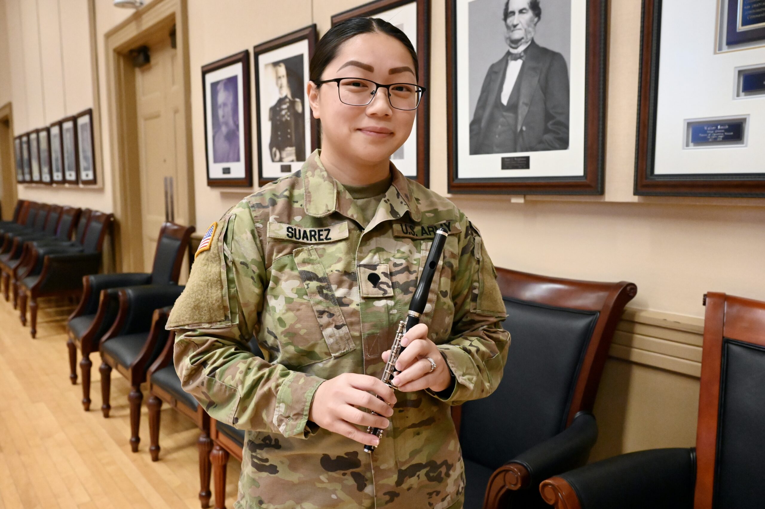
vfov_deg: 44.9
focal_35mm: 29
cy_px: 254
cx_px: 382
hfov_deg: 63.7
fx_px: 616
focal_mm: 29
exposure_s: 1/160
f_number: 6.3
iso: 12800
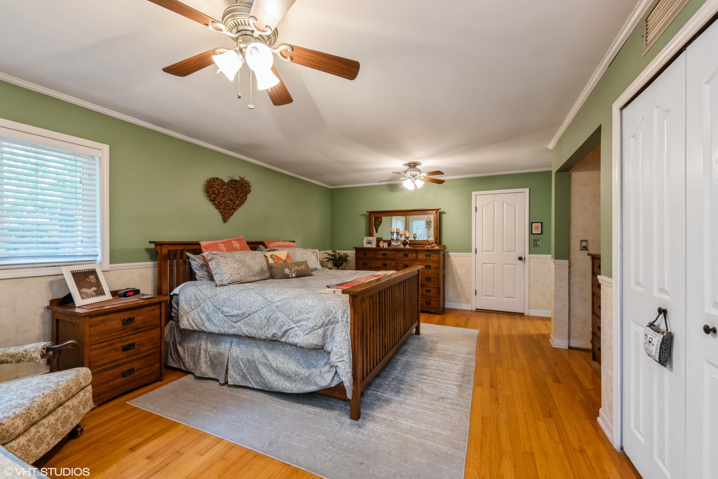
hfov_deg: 104.2
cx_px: 359
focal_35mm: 14
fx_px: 279
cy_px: 240
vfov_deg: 81.2
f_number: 11
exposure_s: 1/1.67
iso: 200
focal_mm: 14
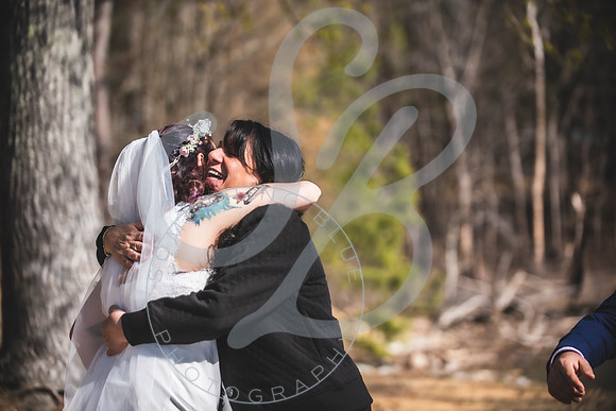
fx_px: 1677
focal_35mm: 98
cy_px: 206
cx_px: 308
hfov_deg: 20.8
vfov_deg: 14.0
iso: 100
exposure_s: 1/2500
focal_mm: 98
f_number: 2.8
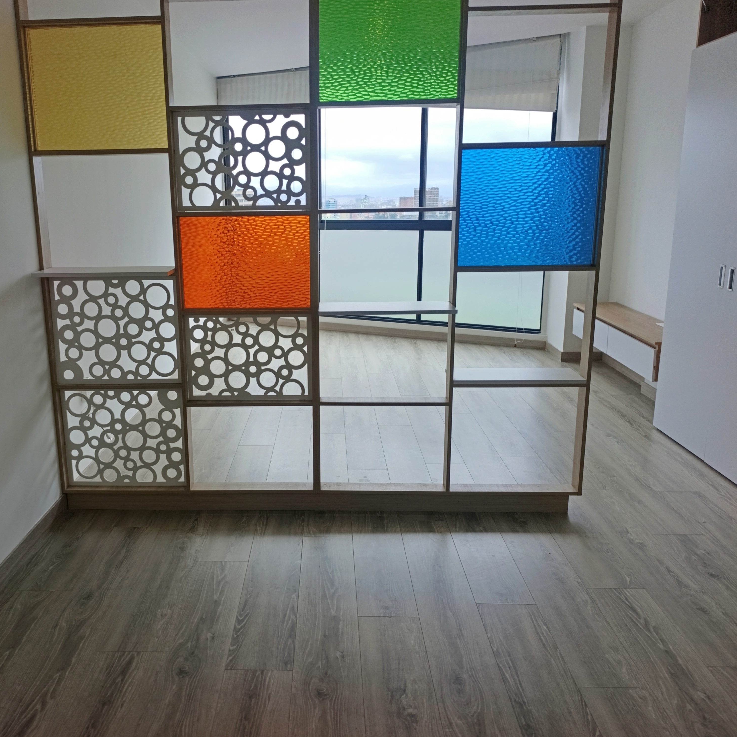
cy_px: 357
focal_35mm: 28
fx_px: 674
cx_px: 298
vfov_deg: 57.3
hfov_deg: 56.9
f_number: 1.6
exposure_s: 1/120
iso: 100
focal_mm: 6.14
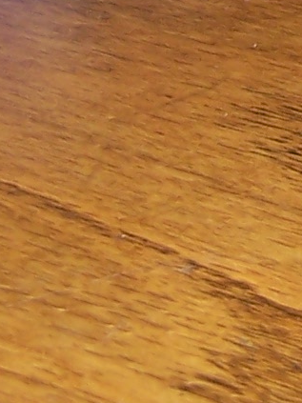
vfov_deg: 8.7
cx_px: 742
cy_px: -548
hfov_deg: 6.8
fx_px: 2409
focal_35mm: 207
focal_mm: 6.3
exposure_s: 1/60
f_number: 2.8
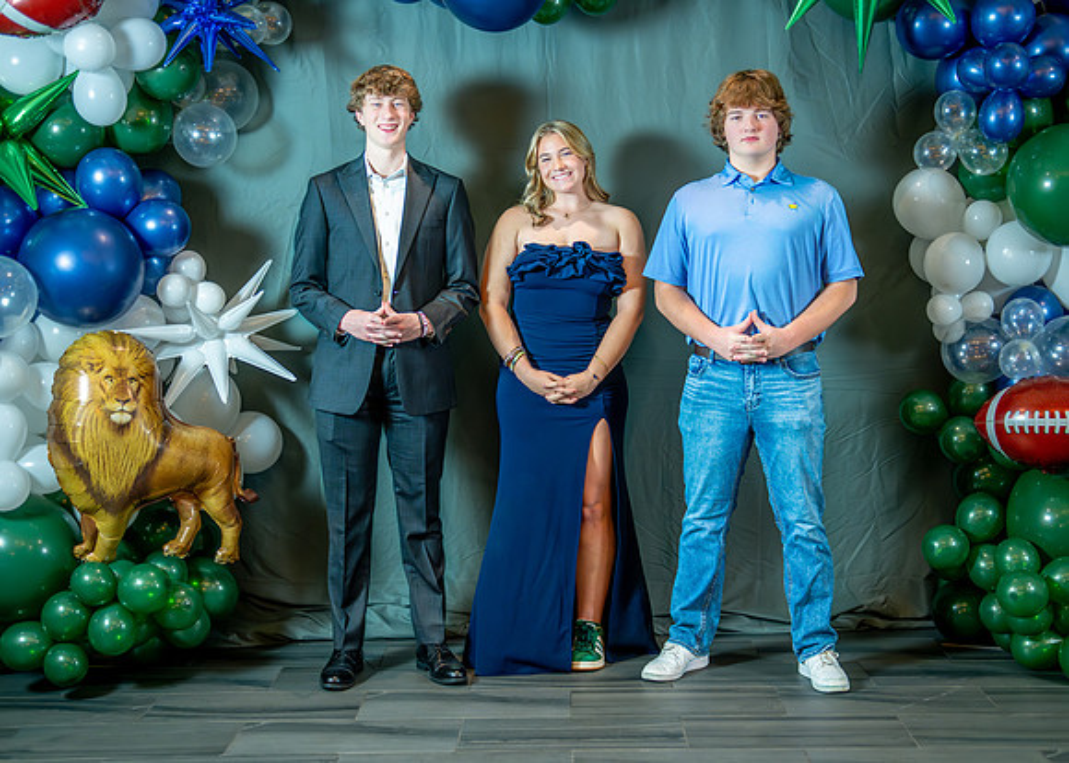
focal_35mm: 55
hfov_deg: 35.7
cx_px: 579
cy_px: 380
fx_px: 1659
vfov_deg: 25.9
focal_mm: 50
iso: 1600
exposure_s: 1/400
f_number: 1.2
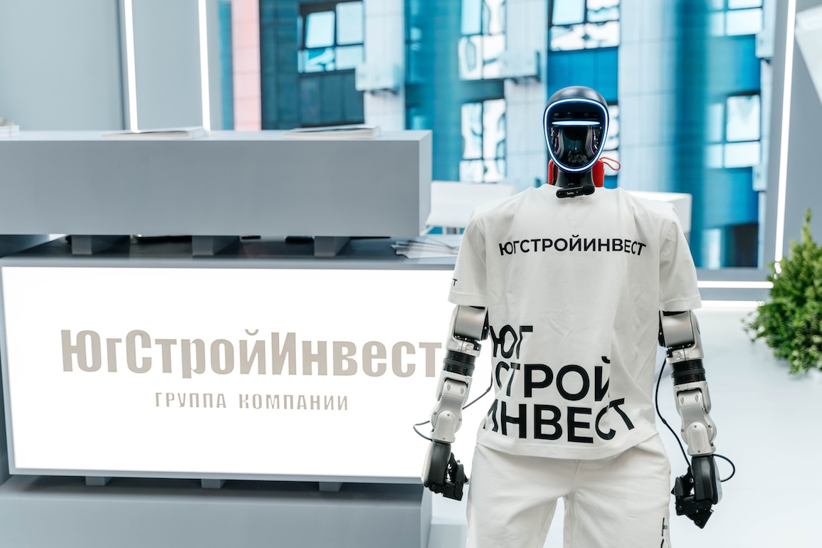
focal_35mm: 47
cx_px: 405
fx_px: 1073
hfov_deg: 41.9
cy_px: 278
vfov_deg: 28.6
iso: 250
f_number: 3.2
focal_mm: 46
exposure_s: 1/160
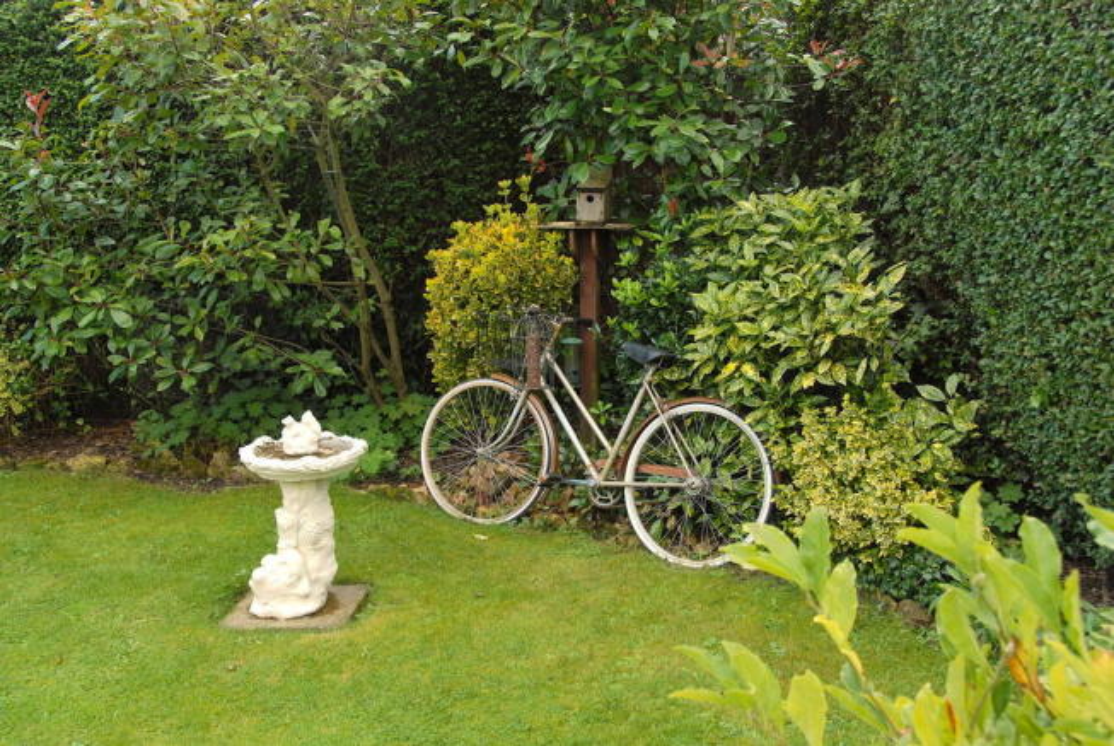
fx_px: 1208
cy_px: 373
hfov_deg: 49.5
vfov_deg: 34.3
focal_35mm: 39
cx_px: 557
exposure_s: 1/100
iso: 200
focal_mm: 26
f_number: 6.3
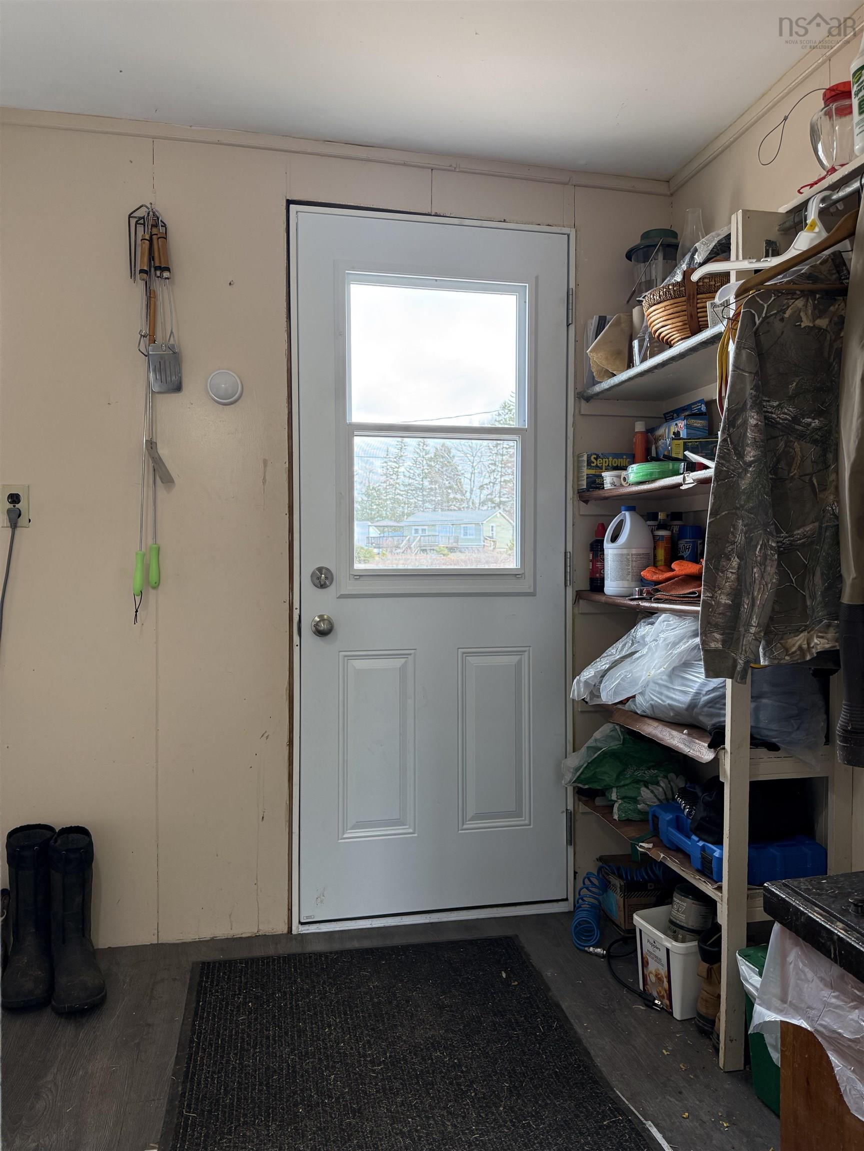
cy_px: 576
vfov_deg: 71.6
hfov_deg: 56.8
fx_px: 799
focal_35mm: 24
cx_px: 432
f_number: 1.78
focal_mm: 6.76
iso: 200
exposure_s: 1/180
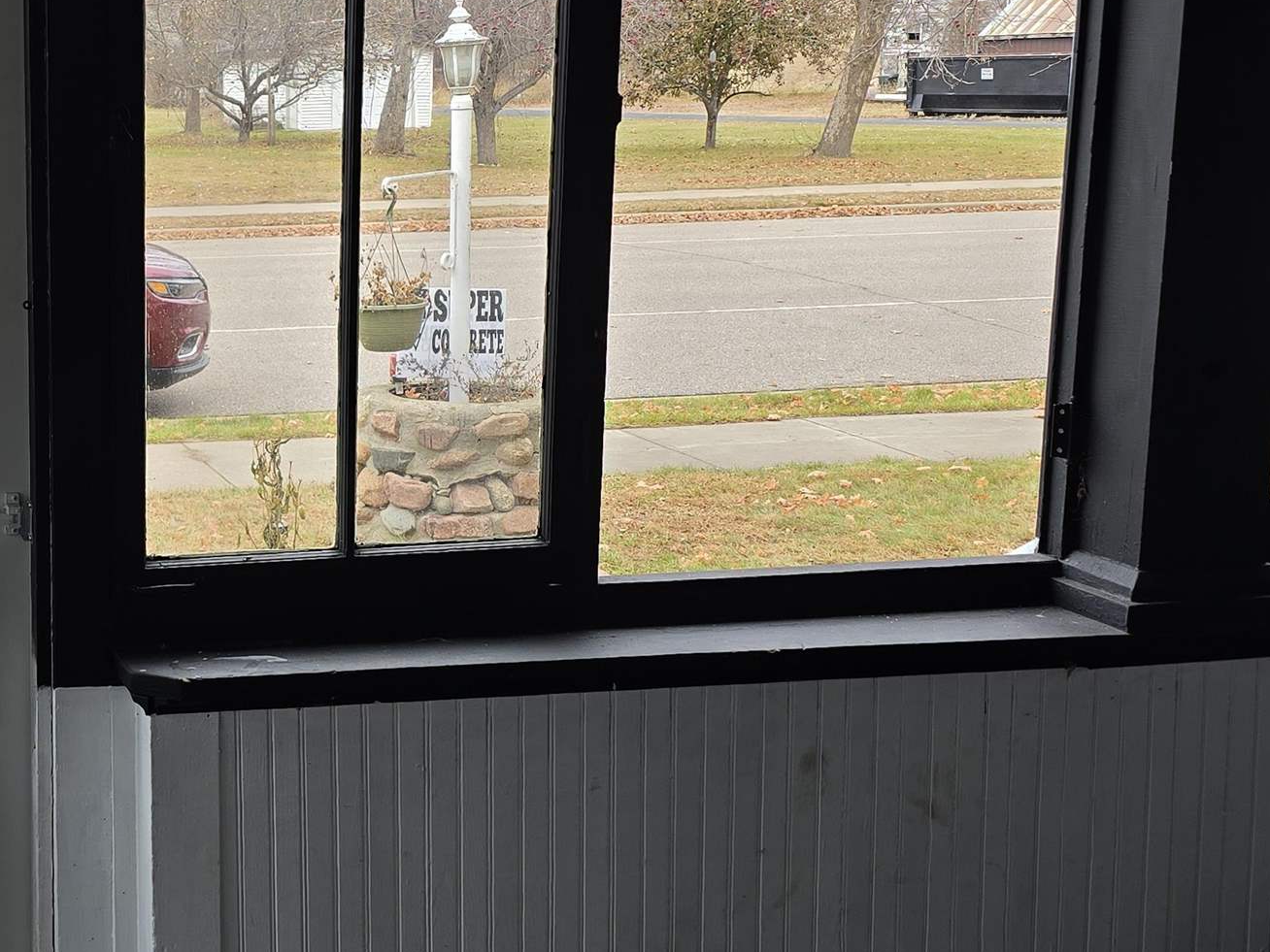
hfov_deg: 33.7
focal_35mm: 54
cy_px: 421
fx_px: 1981
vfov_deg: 27.0
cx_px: 140
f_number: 1.7
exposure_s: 1/180
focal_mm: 6.3
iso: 25
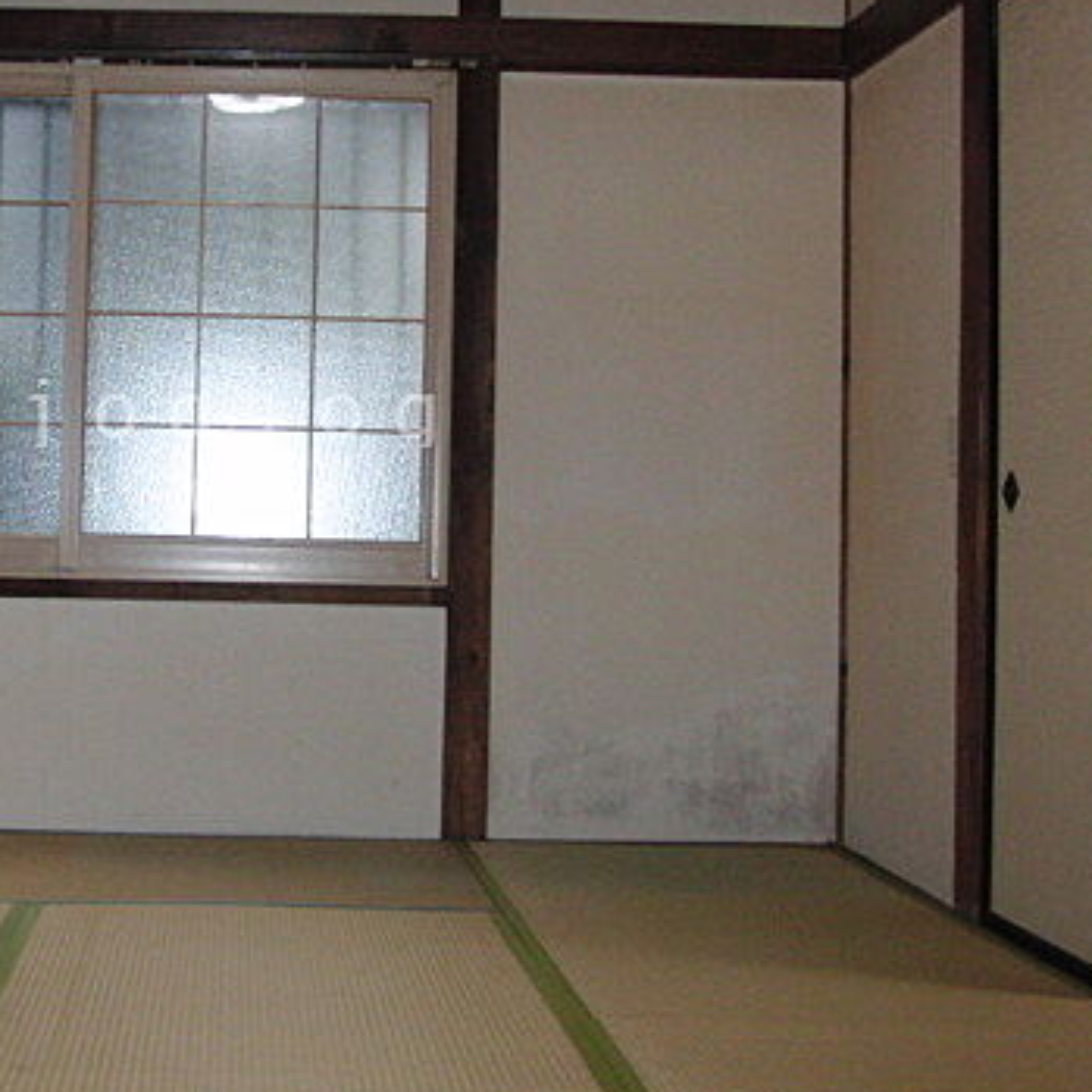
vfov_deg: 28.5
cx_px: 238
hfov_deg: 28.1
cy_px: 410
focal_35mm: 60
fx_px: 2141
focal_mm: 6.42
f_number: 3.6
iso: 400
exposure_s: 1/60
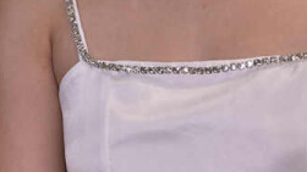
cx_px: 207
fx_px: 2498
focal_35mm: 307
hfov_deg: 7.0
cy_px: -28
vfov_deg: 3.9
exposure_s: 1/100
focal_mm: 98
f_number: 5
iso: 200
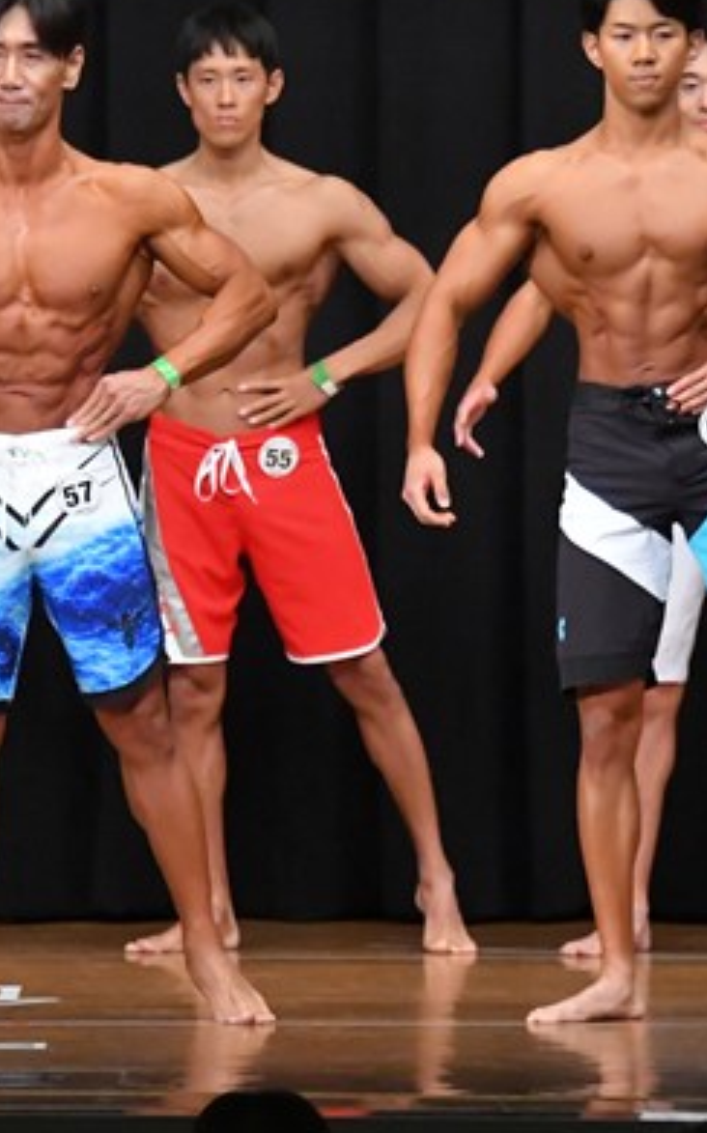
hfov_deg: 3.5
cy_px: 519
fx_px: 11666
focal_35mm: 378
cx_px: 132
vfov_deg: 5.6
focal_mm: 125
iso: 8000
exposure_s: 1/400
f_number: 5.6
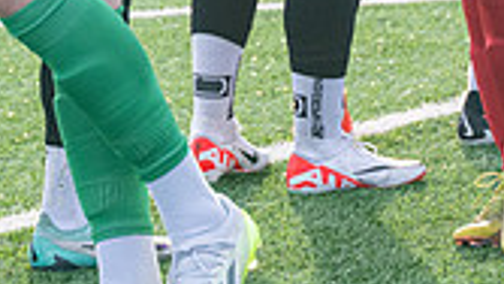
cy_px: -378
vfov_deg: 2.6
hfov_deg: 4.6
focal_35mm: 469
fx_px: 6269
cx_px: 850
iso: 800
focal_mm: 110
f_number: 4
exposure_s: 1/1600
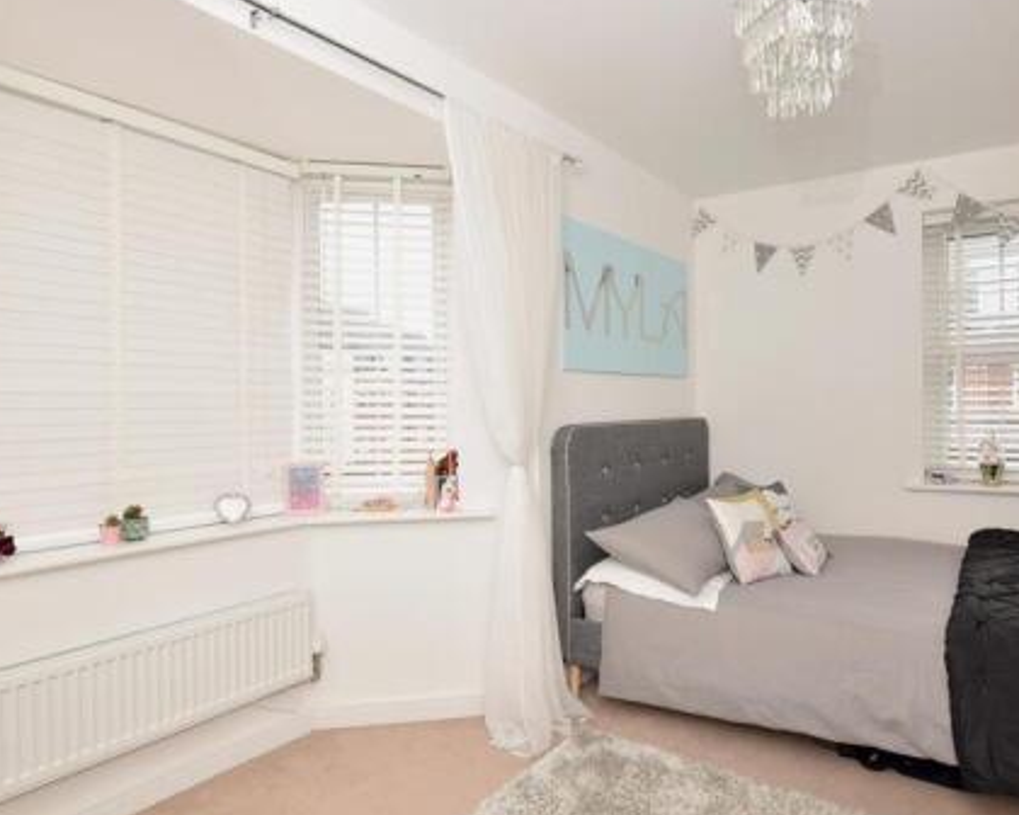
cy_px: 414
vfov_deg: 63.1
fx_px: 663
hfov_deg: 74.8
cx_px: 563
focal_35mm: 22
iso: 400
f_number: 9
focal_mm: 10
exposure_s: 1/40
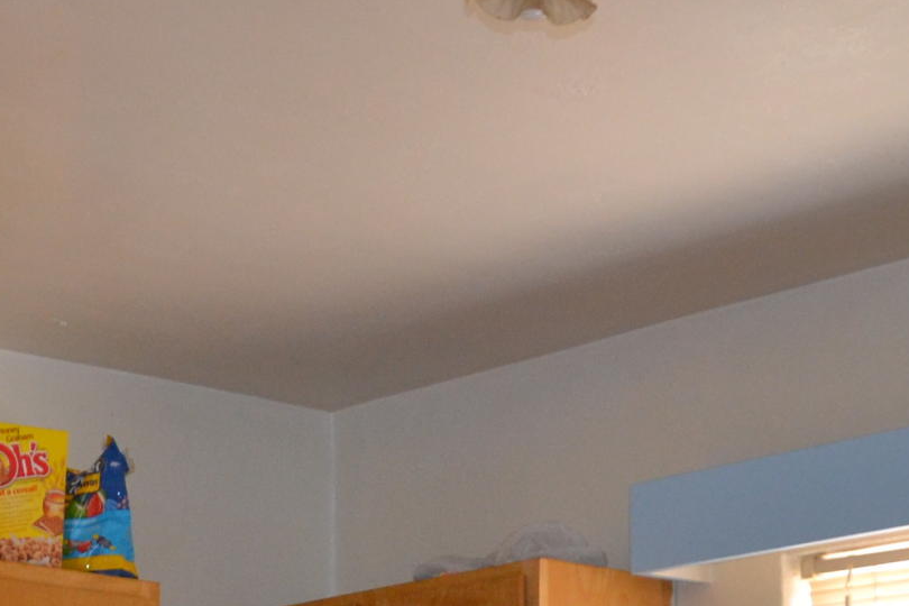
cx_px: 40
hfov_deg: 19.9
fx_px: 2525
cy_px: 1056
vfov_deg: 12.6
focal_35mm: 100
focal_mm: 18
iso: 720
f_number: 3.5
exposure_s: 1/60
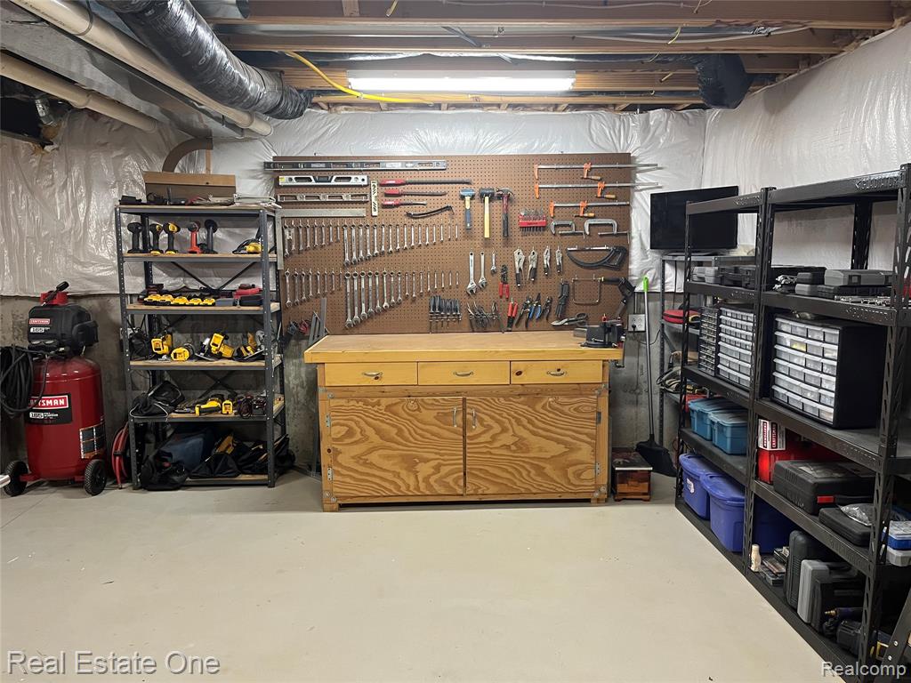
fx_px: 684
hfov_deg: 67.3
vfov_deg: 53.1
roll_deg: +0.5
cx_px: 456
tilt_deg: -7.2
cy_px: 342
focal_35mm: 26
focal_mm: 5.1
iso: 160
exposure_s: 1/60
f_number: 1.6
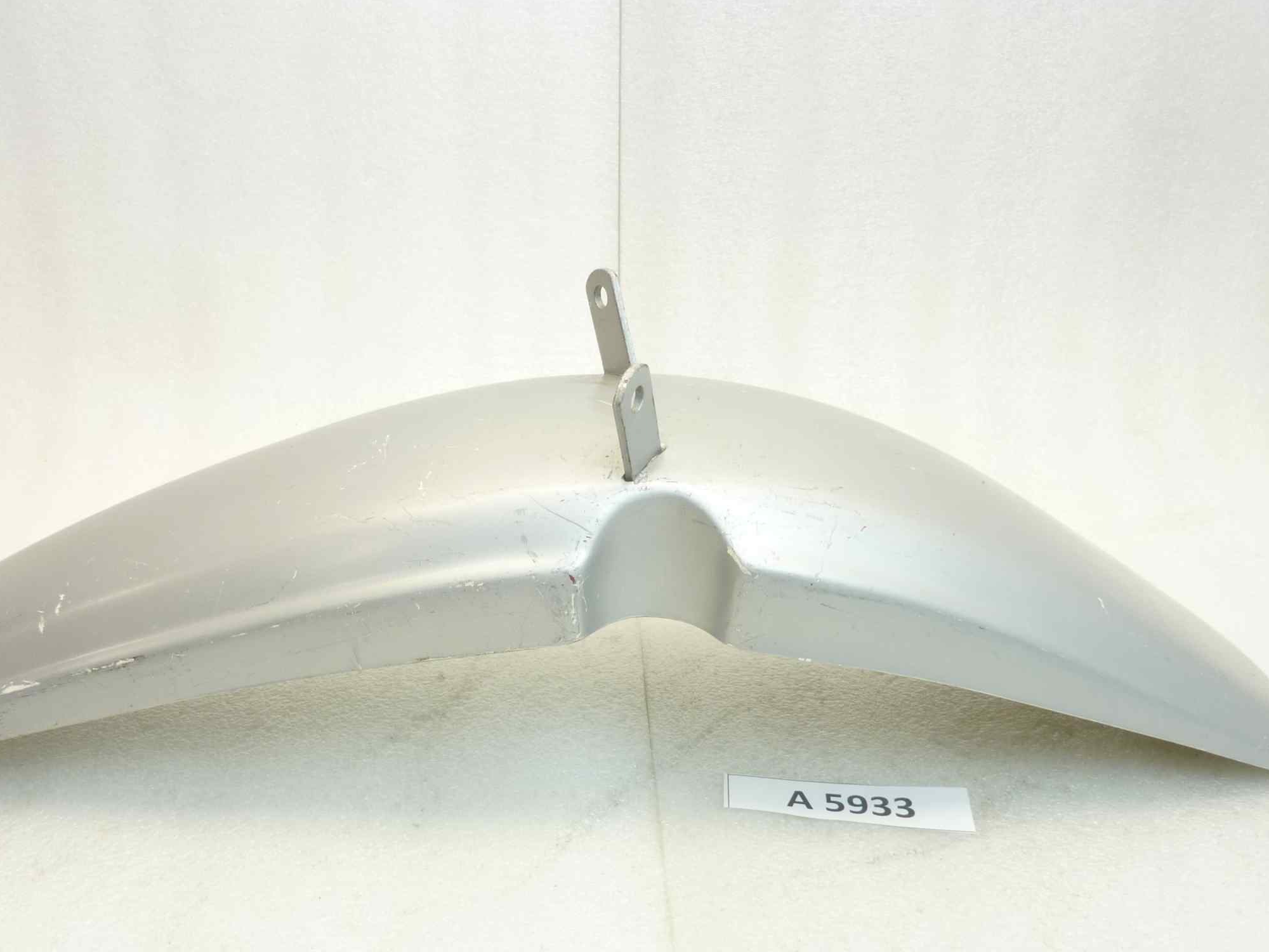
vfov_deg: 43.9
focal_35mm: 32
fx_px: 1173
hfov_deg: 56.5
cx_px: 534
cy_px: 576
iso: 80
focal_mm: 4.1
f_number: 3.3
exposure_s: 1/15
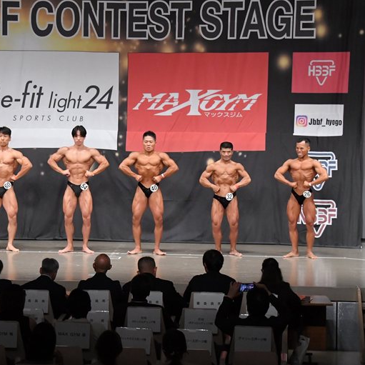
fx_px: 1336
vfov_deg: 15.6
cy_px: 183
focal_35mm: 112
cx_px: 118
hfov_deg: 15.5
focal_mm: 58
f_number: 5.6
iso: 6400
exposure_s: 1/400
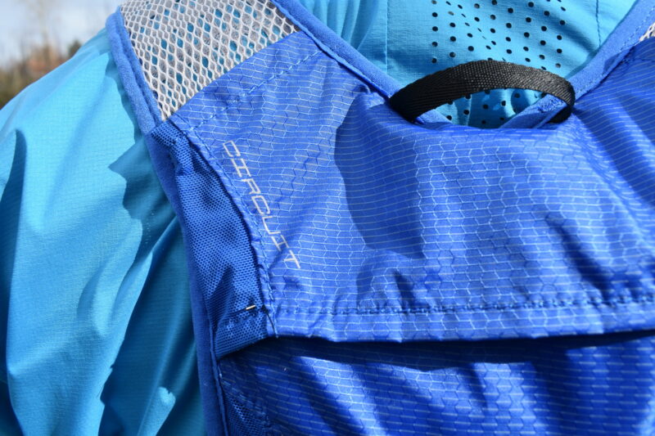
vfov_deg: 47.9
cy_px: 218
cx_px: 328
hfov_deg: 67.4
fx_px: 491
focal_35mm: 27
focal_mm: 18
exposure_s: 1/200
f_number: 8
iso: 100
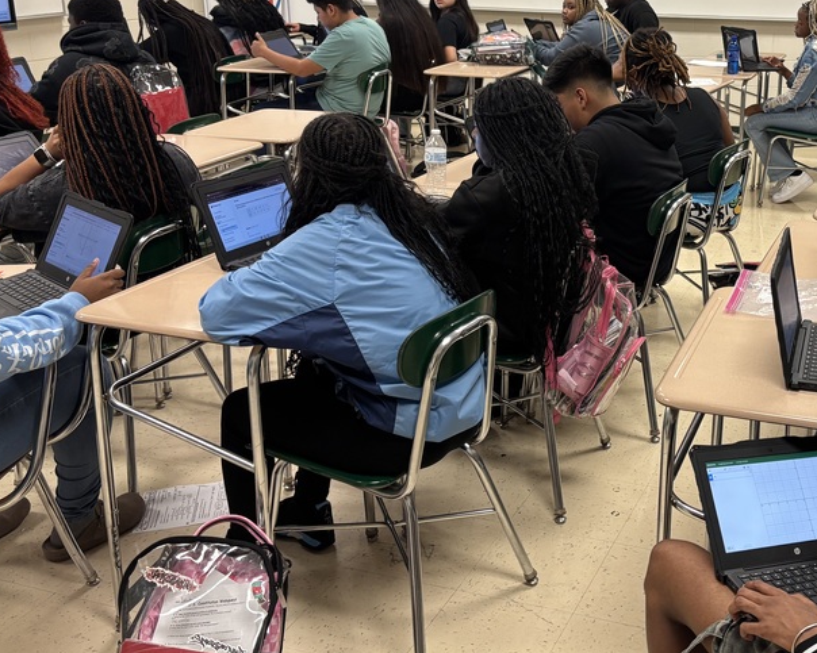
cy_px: 203
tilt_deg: -15.4
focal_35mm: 43
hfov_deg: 41.1
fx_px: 1040
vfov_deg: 34.5
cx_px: 653
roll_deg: -0.5
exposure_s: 1/60
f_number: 1.6
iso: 100
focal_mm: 5.96
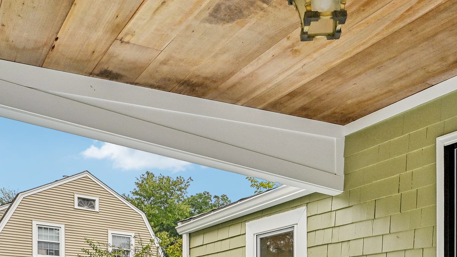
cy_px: 319
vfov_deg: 27.6
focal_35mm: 37
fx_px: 448
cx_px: 293
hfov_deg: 53.3
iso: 400
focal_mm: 16
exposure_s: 1/160
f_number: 8
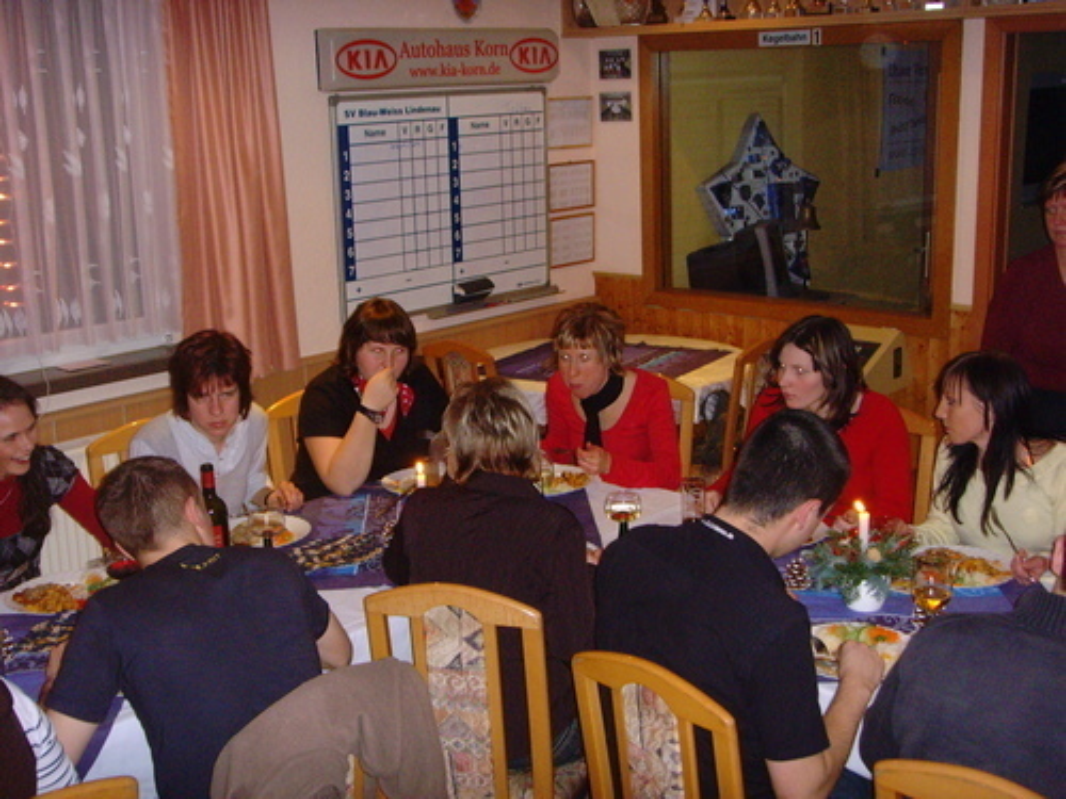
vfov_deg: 32.2
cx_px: 533
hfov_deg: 42.1
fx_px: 1386
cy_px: 400
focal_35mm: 45
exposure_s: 1/45
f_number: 3.7
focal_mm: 7.7
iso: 400
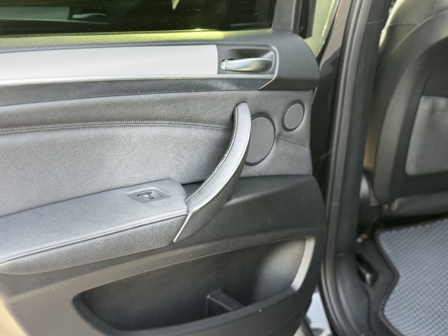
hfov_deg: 39.7
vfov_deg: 30.3
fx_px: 621
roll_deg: +4.5
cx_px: 224
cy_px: 168
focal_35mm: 48
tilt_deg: -20.5
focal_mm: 6.76
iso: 100
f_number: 1.78
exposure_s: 1/66
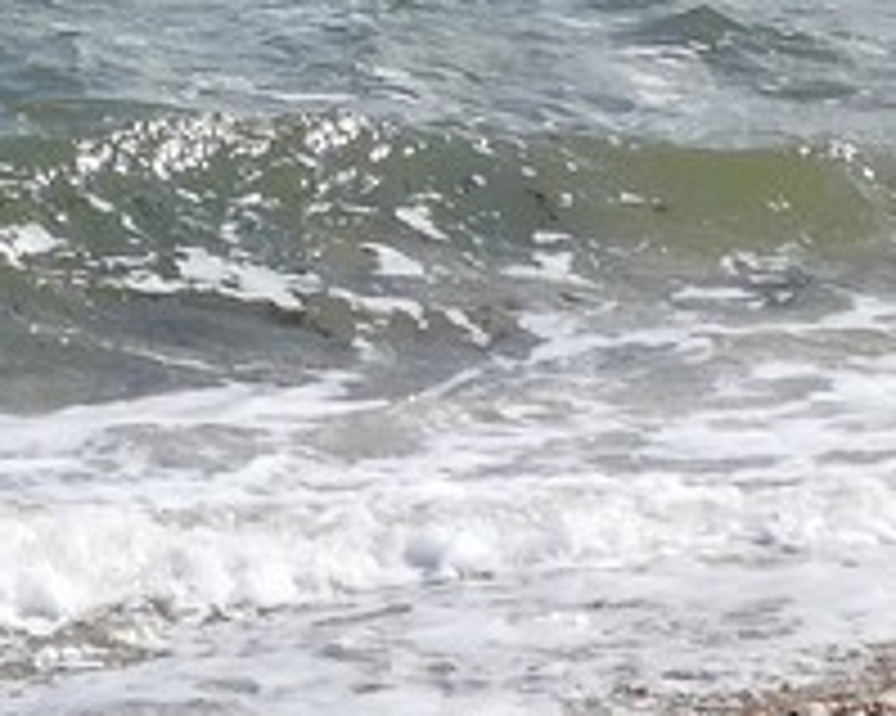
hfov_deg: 3.4
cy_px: -1882
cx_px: -1153
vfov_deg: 2.7
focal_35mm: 561
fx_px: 14869
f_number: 5
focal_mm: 24
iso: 125
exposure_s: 1/1000
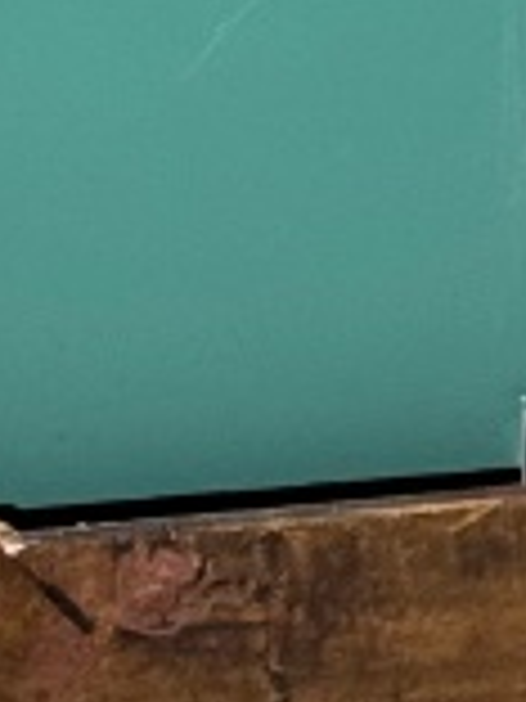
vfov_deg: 5.2
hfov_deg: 4.0
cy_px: -891
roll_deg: +0.5
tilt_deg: -1.4
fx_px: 7476
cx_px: 355
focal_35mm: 369
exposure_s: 1/50
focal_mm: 6.76
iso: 100
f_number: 1.78
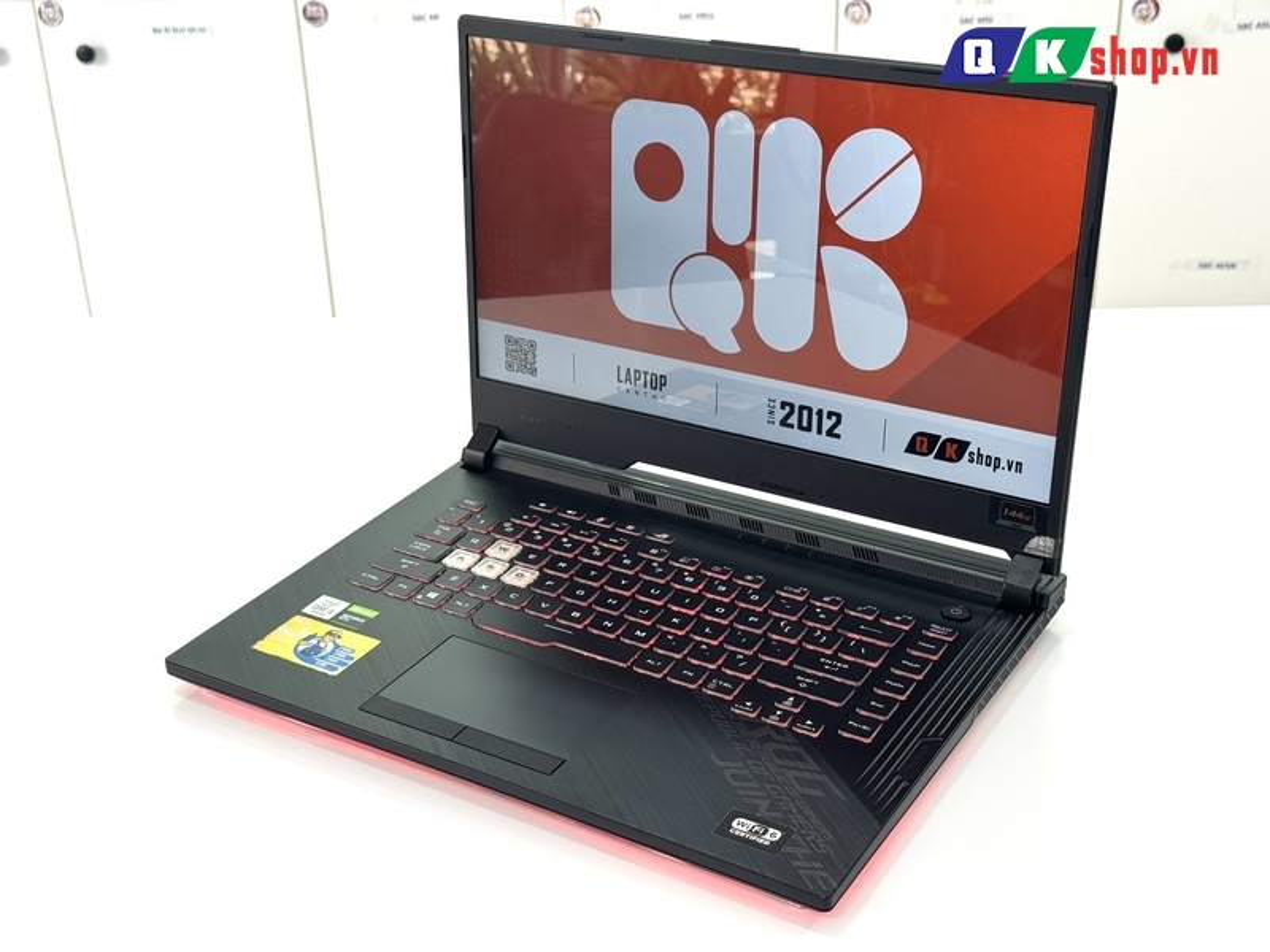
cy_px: 476
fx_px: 1761
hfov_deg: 39.7
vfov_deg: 30.3
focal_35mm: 48
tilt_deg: -26.2
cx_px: 635
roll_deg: +3.3
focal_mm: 6.76
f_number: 1.78
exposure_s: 1/121
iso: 50
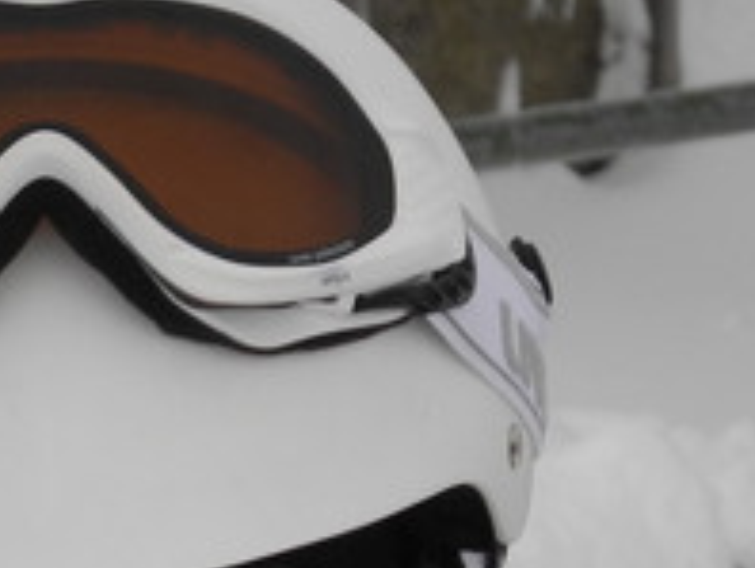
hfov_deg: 4.5
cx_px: 69
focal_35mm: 436
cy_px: 907
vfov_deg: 3.4
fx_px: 9521
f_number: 4.5
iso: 100
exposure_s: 1/400
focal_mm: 20.1
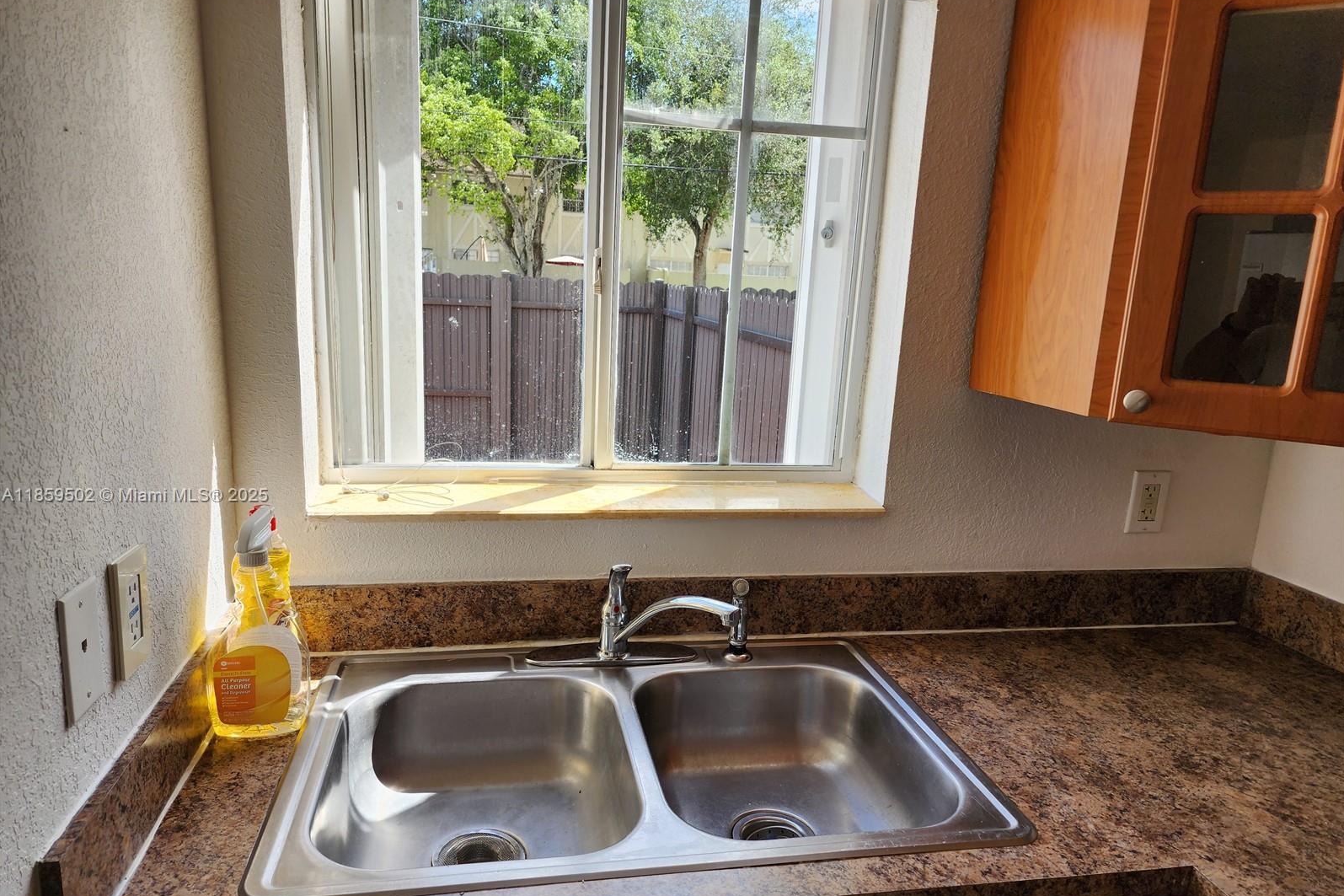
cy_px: 496
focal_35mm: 24
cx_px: 672
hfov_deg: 73.7
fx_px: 896
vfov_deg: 53.0
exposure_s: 1/180
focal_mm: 6.4
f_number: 1.8
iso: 16
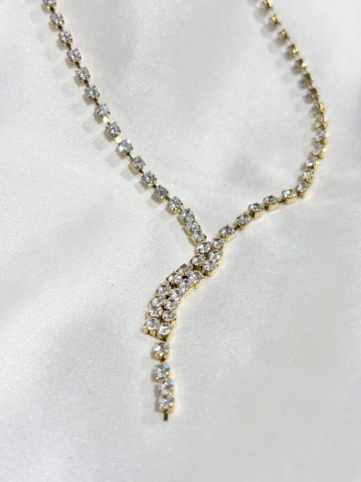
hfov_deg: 28.0
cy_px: 241
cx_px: 180
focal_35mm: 52
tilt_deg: -40.8
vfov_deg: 36.8
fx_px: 723
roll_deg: +7.7
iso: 32
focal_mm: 5.96
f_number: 1.6
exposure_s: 1/297
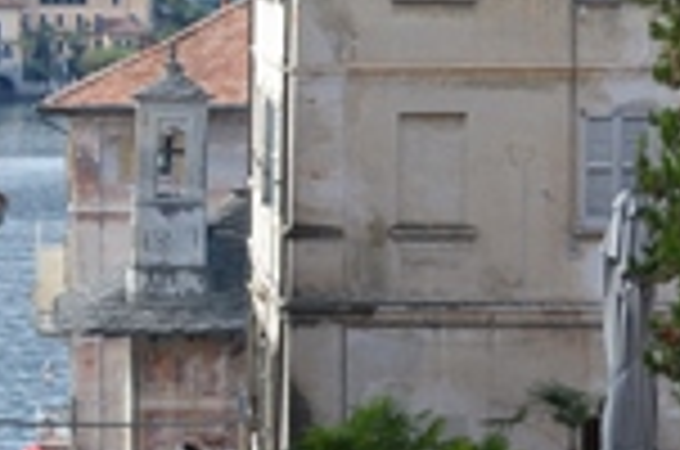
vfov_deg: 6.4
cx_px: -59
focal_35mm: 215
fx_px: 4046
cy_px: 166
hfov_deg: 9.5
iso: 100
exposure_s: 1/200
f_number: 7.1
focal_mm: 27
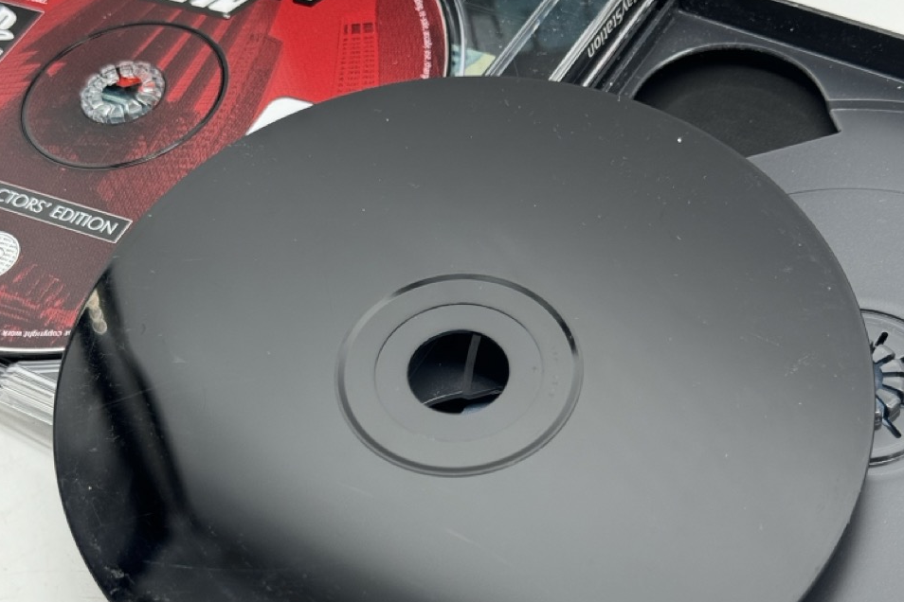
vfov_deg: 20.3
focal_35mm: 67
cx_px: 450
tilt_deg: -53.7
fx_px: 1682
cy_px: 359
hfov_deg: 30.1
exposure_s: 1/122
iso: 50
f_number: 1.78
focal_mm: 6.76
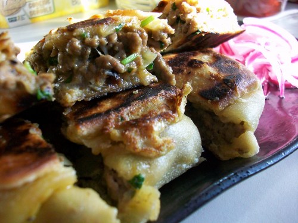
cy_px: 112
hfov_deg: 56.8
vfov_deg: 44.2
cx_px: 149
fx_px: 275
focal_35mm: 32
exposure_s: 1/50
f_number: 2.8
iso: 160
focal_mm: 5.7
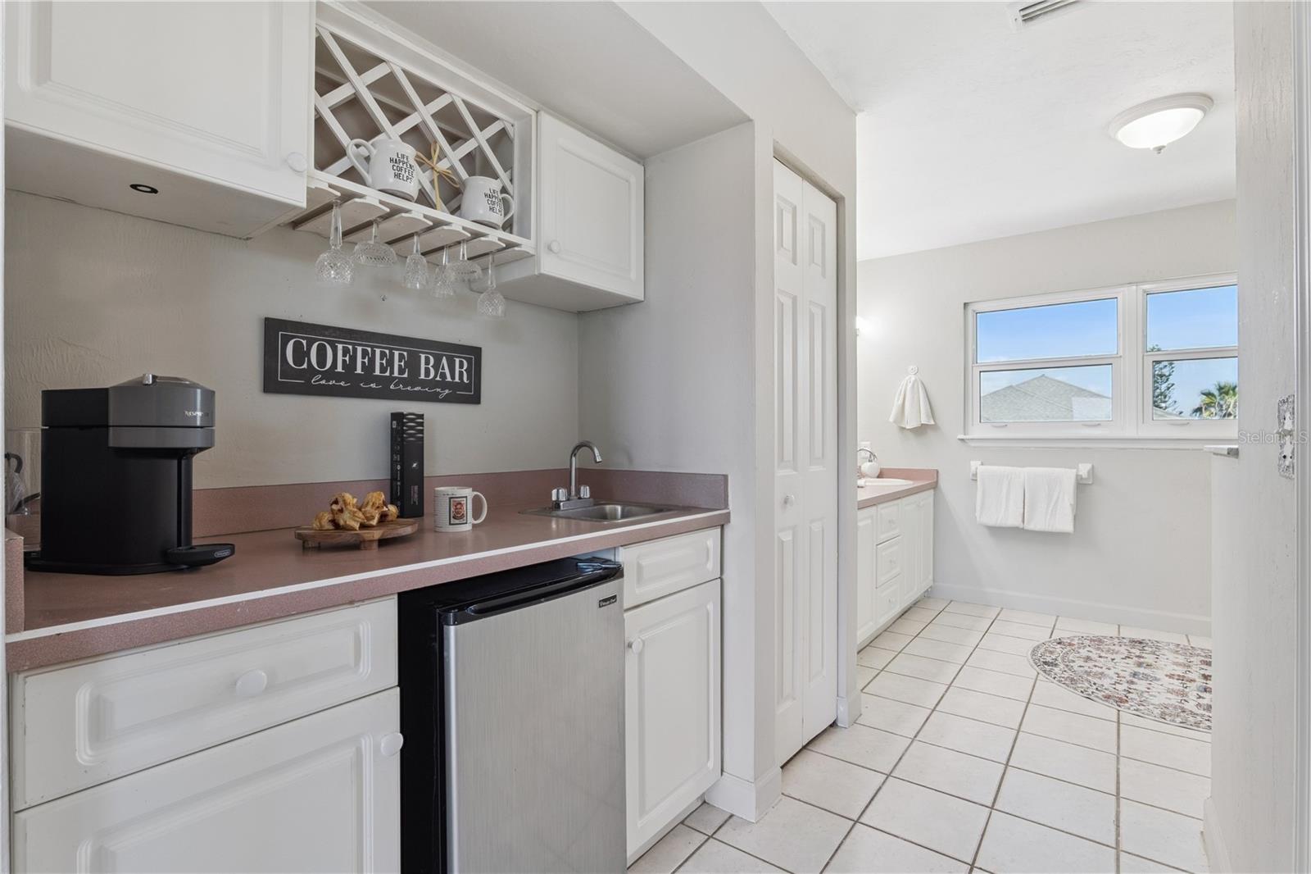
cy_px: 437
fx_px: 583
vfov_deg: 73.7
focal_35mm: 16
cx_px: 656
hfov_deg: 96.7
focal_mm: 16
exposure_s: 1/30
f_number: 10
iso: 800
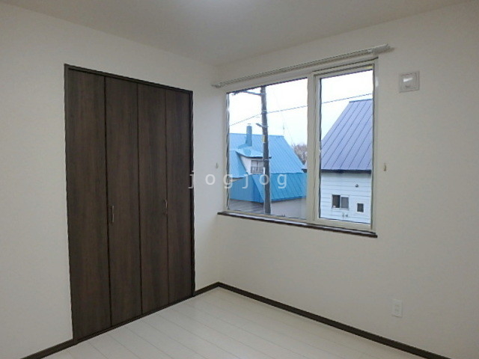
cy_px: 180
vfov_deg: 63.4
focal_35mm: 21
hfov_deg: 79.0
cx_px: 240
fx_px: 291
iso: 200
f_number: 3.5
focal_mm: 3.7
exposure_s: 1/60
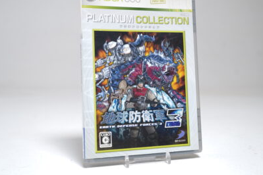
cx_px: 144
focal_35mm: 46
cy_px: 71
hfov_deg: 42.7
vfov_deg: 29.2
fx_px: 336
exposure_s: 1/2.5
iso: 64
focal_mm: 36
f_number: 5
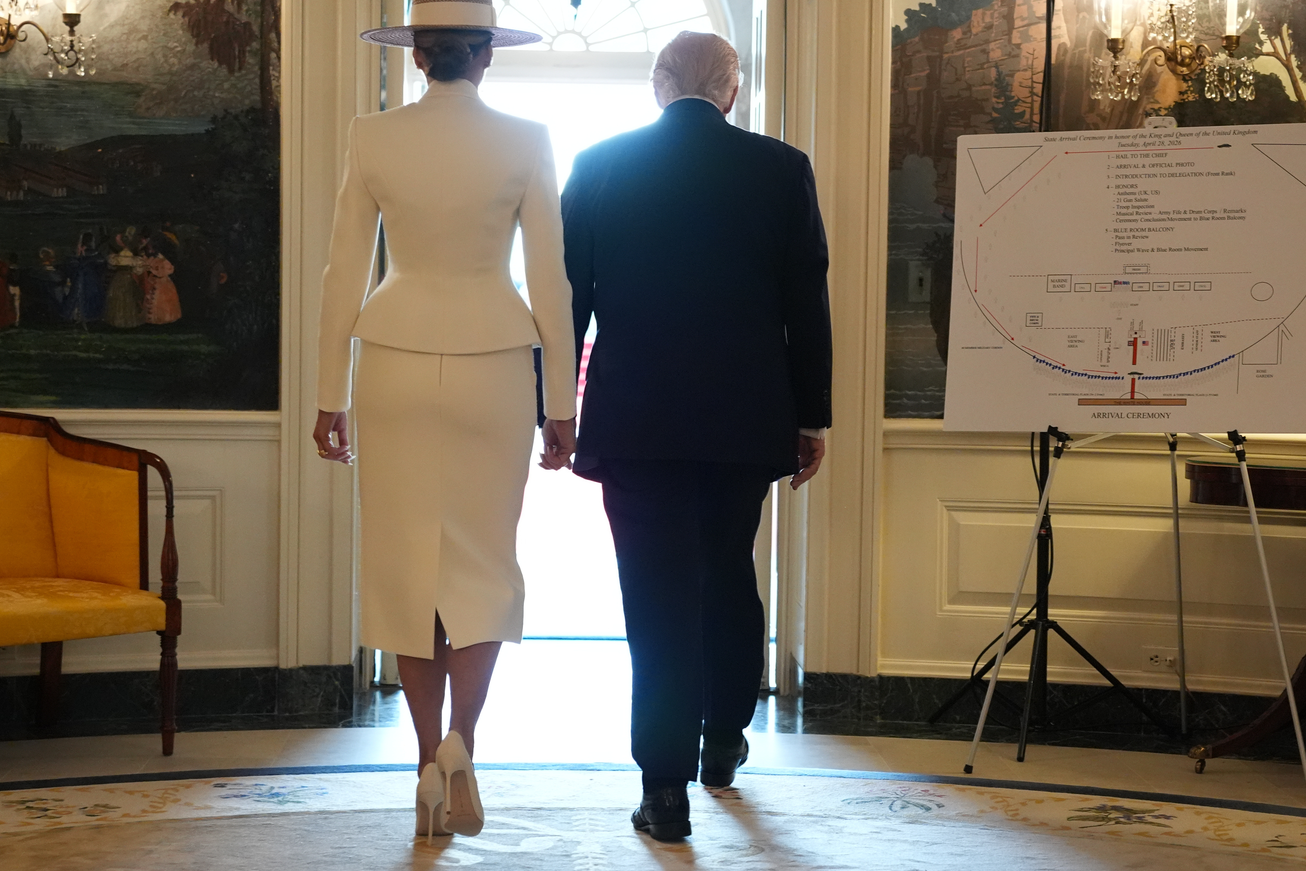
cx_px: 593
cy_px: 415
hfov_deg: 27.0
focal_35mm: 75
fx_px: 2721
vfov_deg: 18.2
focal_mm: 60
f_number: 2.8
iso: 5000
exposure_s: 1/200
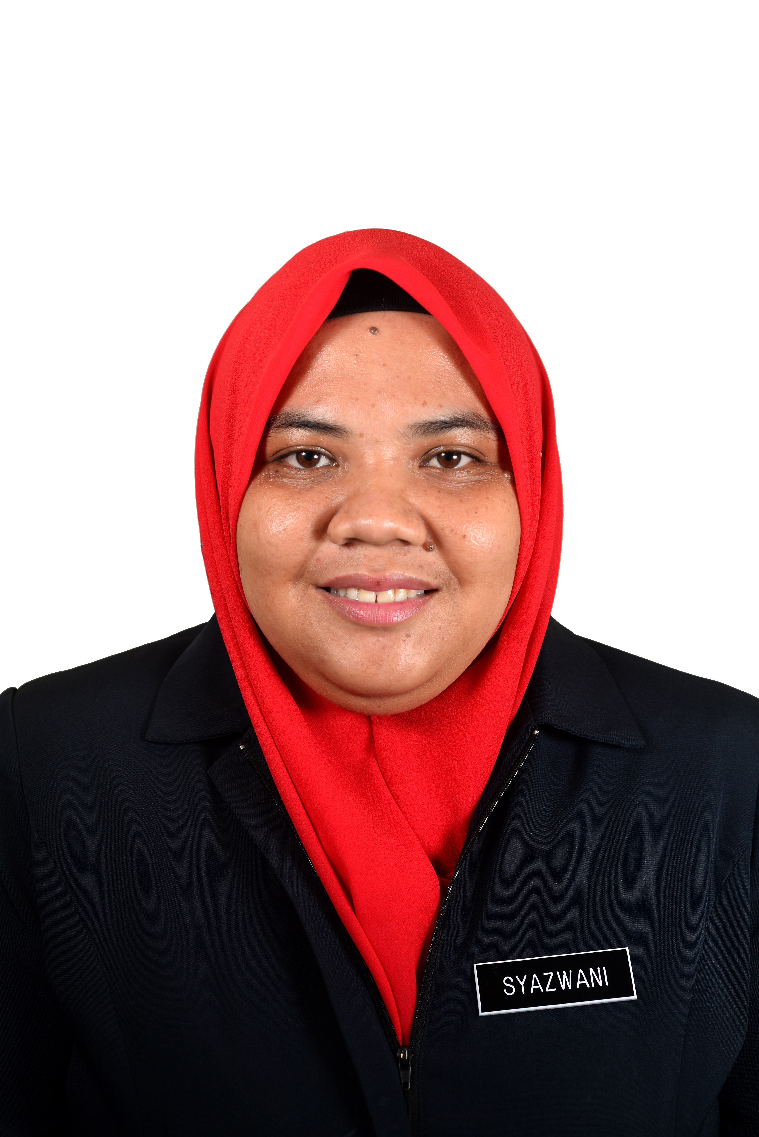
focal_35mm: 50
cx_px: 380
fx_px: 1580
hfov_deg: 27.0
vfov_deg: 39.6
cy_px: 568
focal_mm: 50
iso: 250
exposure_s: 1/80
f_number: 5.6
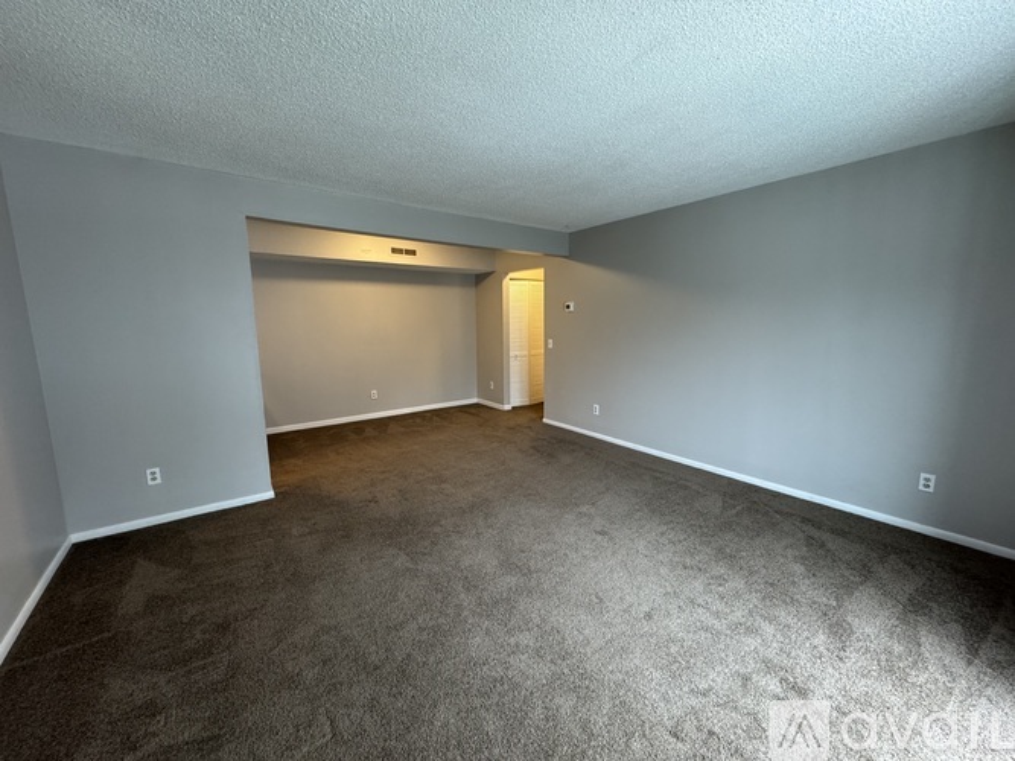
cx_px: 508
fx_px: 410
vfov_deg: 85.7
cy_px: 380
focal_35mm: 14
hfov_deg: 102.1
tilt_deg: -8.6
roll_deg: +1.0
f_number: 2.2
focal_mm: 2.22
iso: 320
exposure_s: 1/60
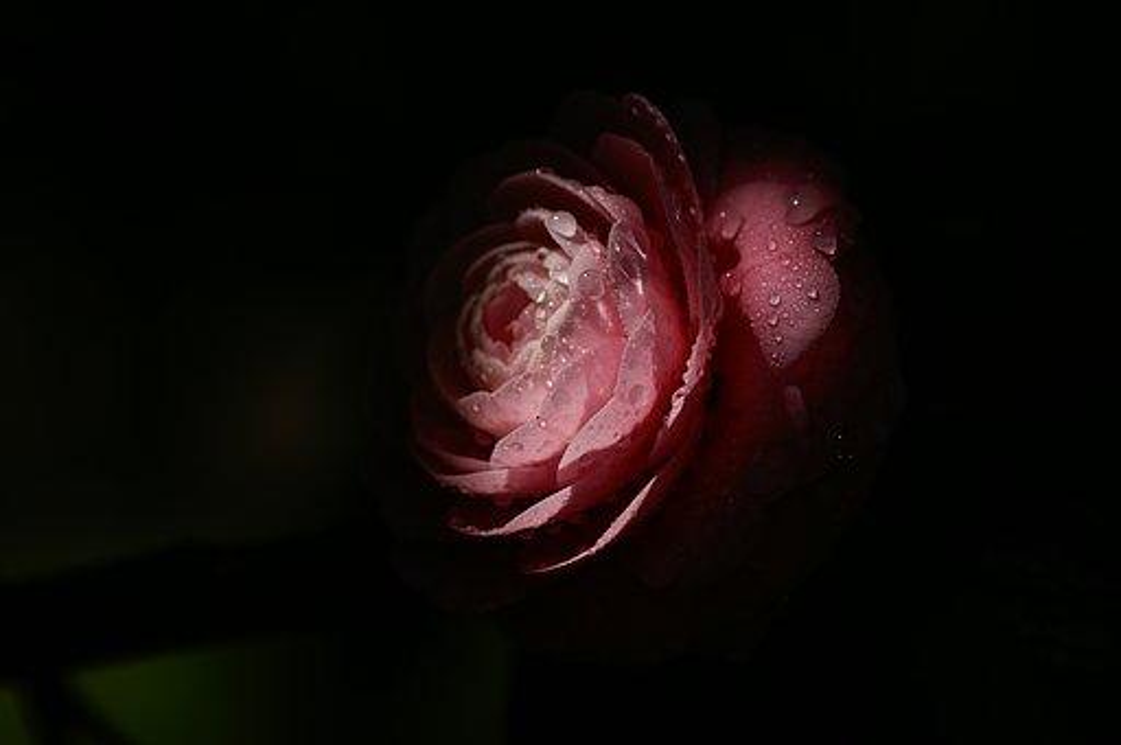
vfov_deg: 9.1
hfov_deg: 13.7
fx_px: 4665
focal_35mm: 150
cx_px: 560
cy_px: 372
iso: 100
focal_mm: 100
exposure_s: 1/1500
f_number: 4
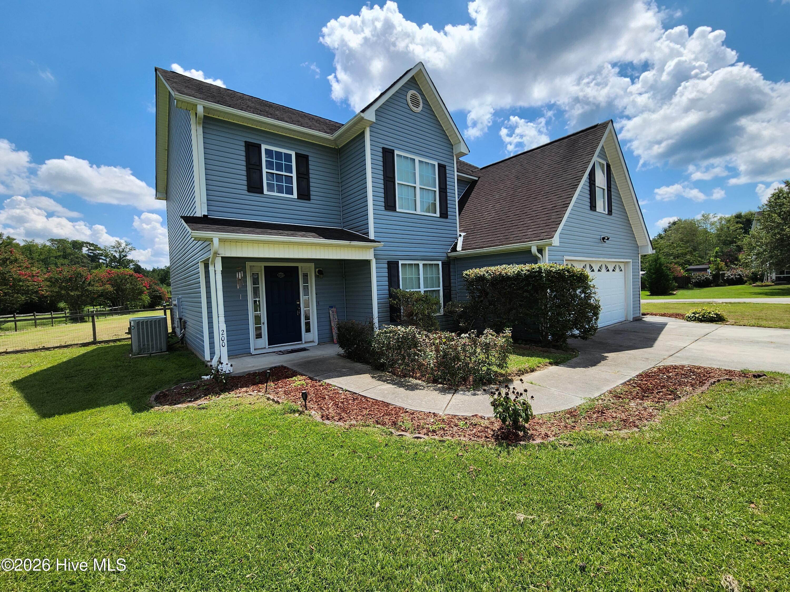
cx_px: 395
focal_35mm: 13
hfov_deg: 106.2
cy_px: 296
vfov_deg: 89.9
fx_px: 297
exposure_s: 1/2283
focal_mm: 2.2
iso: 50
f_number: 2.2
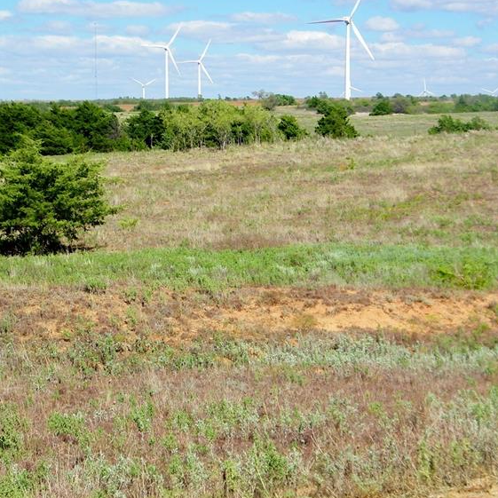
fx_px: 1286
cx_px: 283
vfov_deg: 21.9
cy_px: 290
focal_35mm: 79
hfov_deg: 21.9
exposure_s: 1/200
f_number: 8
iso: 80
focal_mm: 8.8
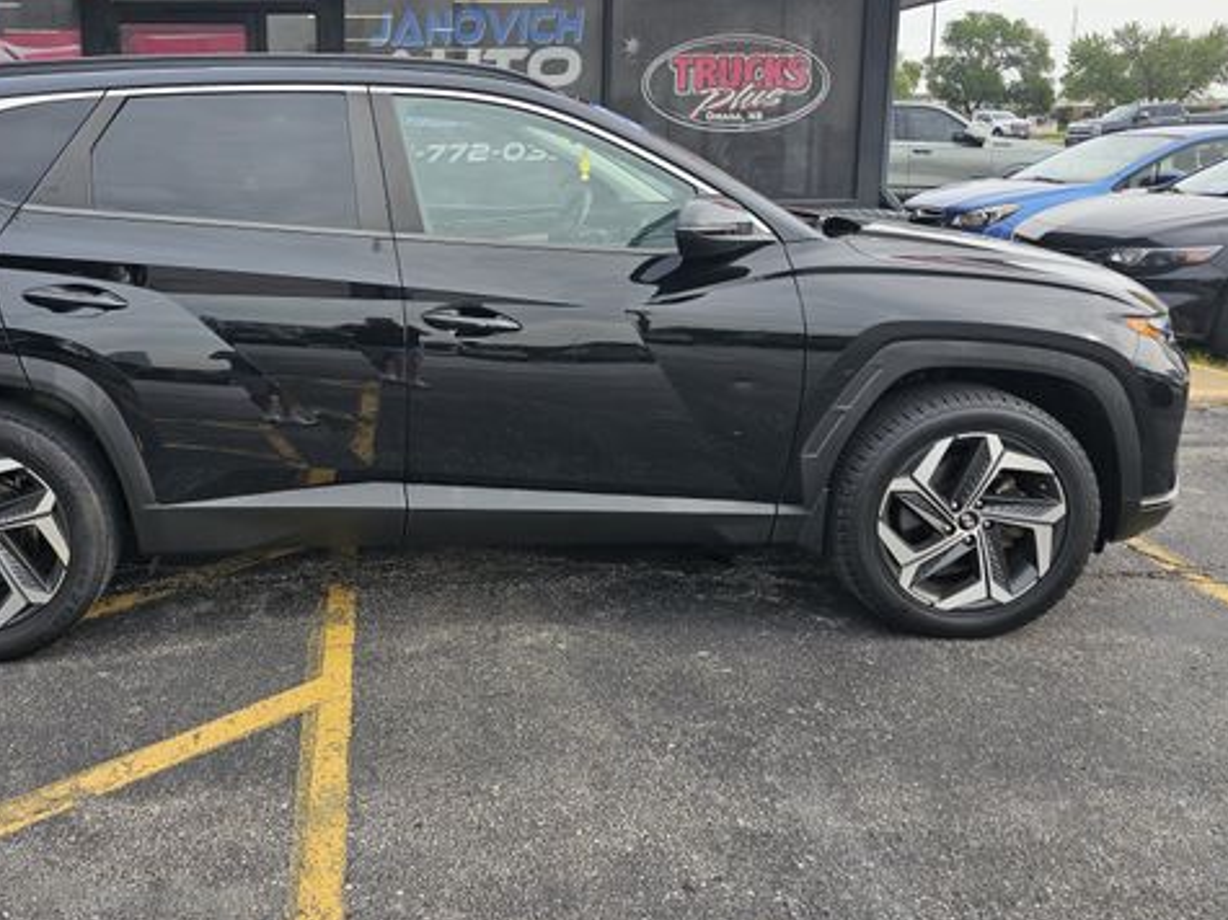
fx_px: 1099
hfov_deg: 57.3
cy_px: 328
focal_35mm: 31
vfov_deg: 44.9
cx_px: 424
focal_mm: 6.3
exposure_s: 1/229
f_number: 1.7
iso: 10
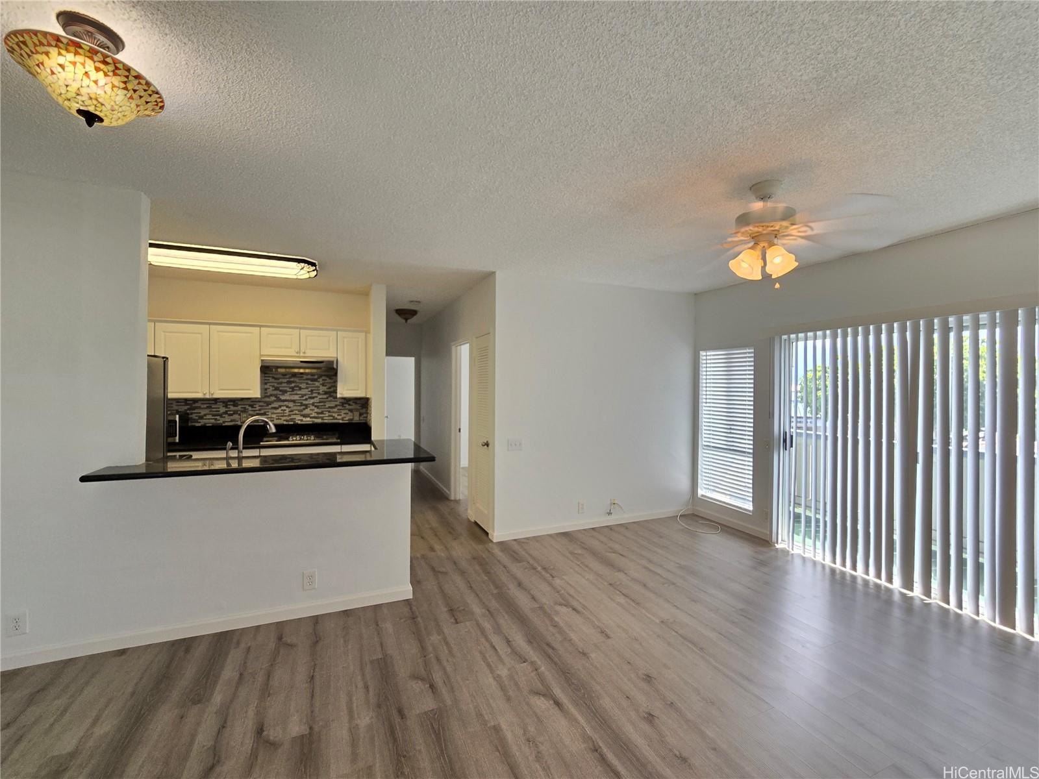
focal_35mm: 13
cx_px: 520
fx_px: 390
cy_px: 390
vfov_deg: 89.9
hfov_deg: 106.2
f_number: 2.2
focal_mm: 2.2
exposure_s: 1/60
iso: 64
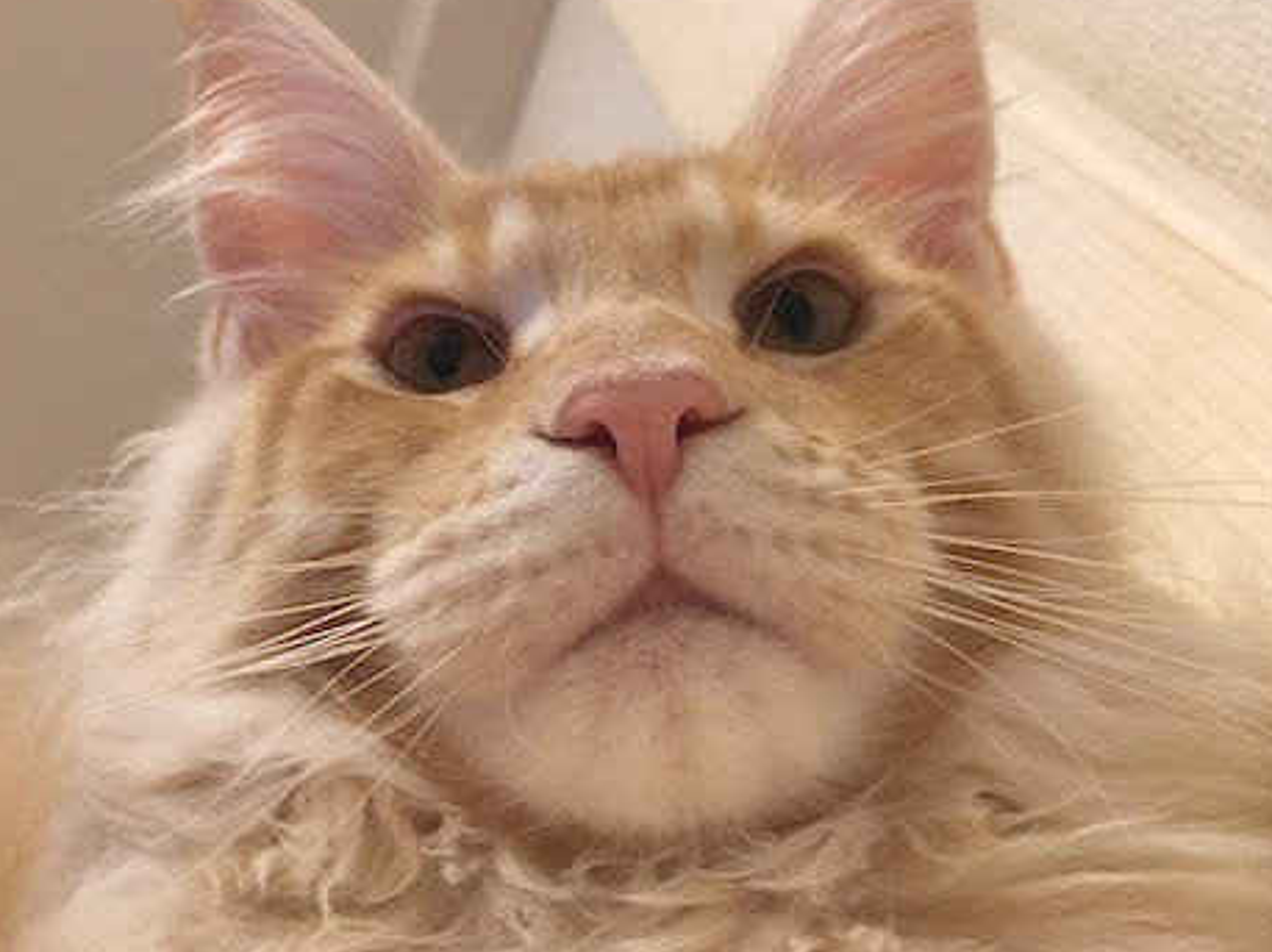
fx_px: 1396
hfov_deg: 49.0
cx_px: 628
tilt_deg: +65.2
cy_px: 361
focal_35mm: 38
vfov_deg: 37.5
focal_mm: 4.15
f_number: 2.2
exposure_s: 1/30
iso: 160
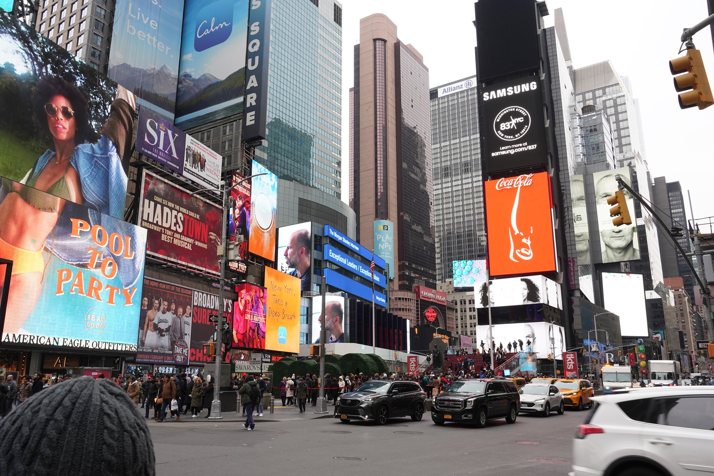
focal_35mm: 28
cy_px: 238
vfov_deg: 46.4
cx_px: 357
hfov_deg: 65.5
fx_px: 555
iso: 800
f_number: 14
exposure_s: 1/100
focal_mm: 28
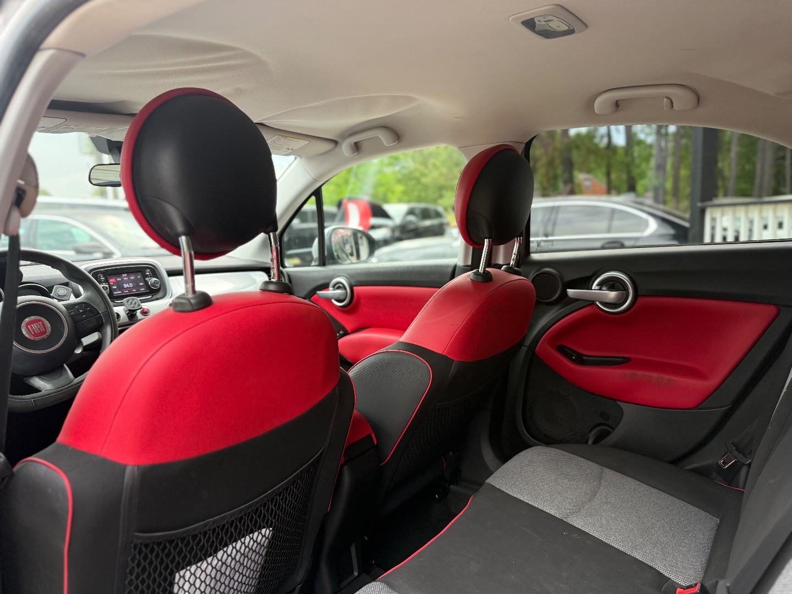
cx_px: 396
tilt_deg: -7.0
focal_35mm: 24
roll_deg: +2.4
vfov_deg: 56.8
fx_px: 549
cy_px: 297
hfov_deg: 71.6
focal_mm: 6.76
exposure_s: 1/60
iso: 250
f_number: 1.78
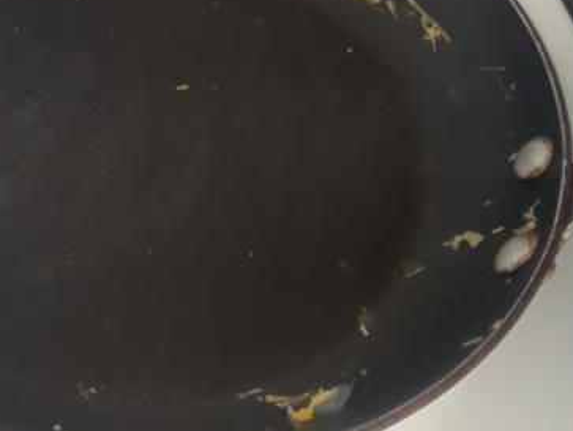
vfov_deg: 25.1
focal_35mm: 57
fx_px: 944
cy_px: 57
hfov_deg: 32.4
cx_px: 77
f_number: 1.9
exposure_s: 1/15
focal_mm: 2.47
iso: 250
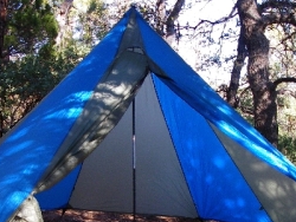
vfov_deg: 19.3
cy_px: 165
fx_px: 650
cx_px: 148
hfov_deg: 25.6
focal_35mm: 76
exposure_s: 1/160
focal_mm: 6.3
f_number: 3.3
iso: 100
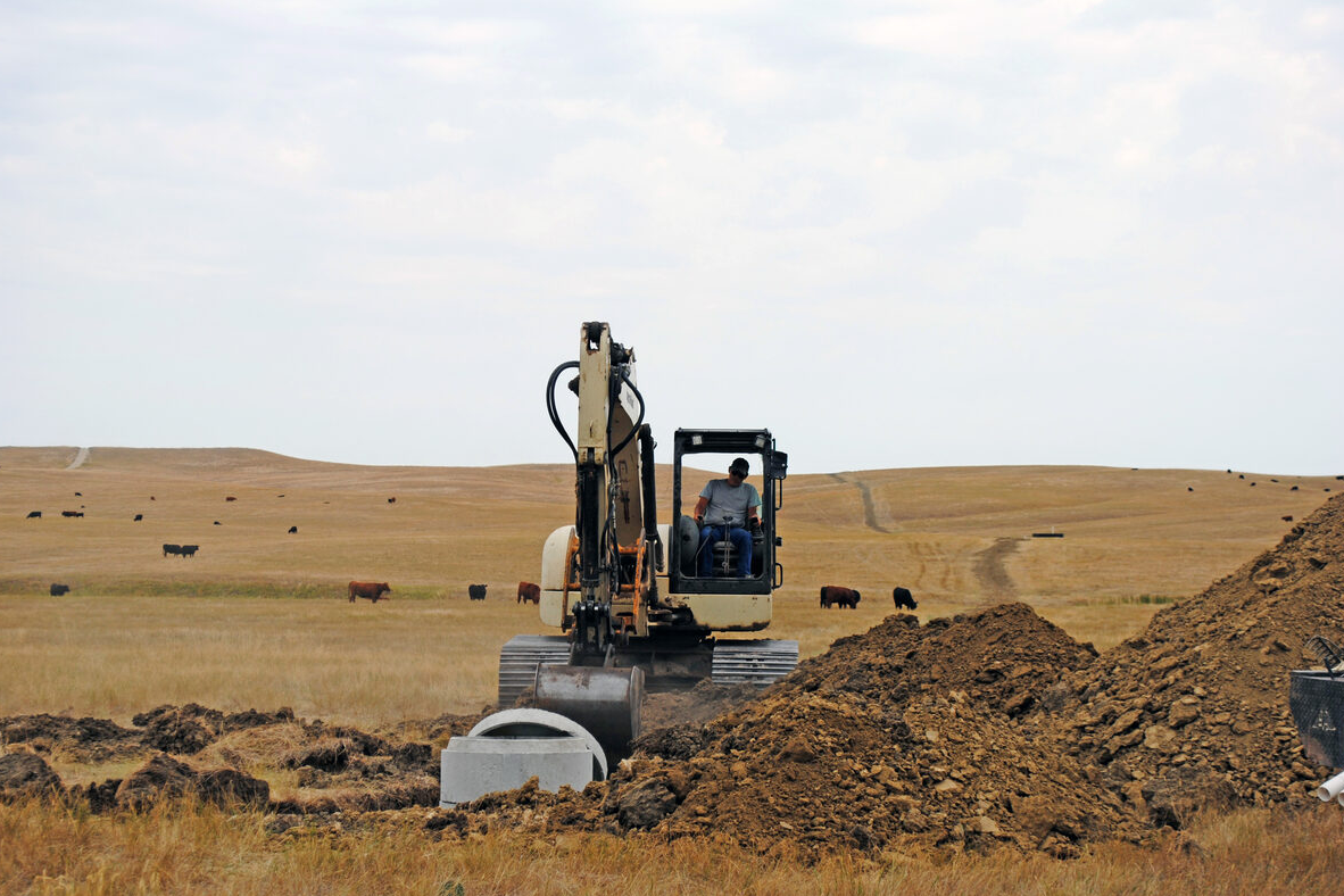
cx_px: 673
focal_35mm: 84
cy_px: 454
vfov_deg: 16.4
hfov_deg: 24.3
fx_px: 3117
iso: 100
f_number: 7.1
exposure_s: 1/200
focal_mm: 55
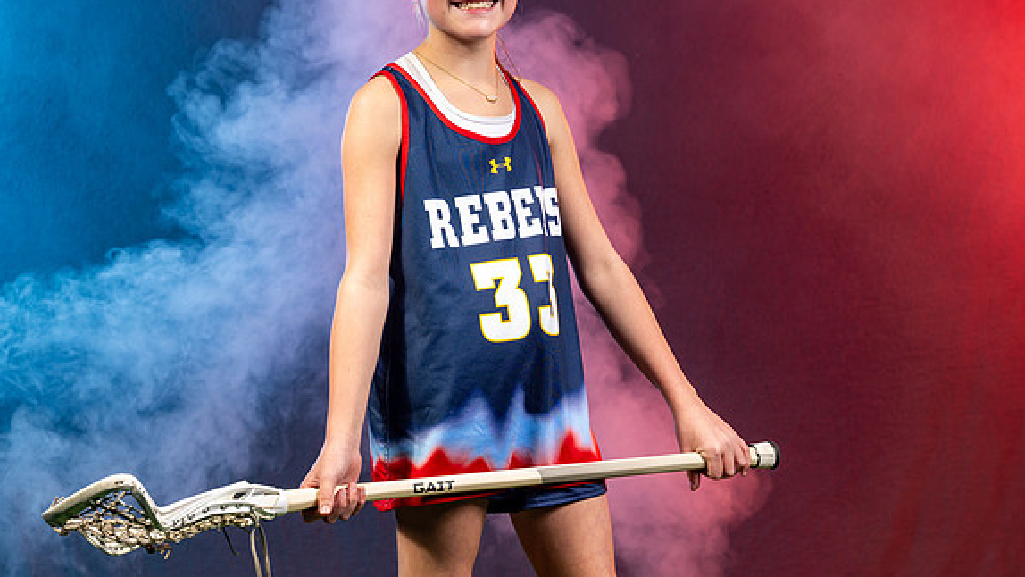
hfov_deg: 17.0
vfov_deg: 9.6
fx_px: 3425
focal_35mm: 126
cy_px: 230
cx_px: 507
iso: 64
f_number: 6.3
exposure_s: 1/200
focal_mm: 94
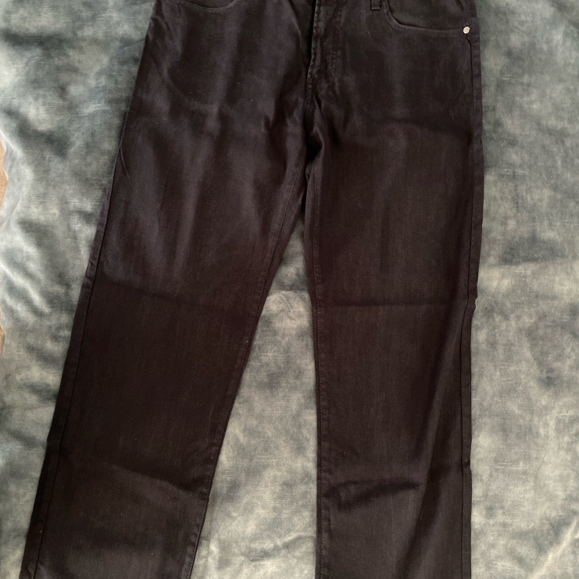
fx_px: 587
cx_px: 289
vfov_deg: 52.5
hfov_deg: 52.5
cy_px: 295
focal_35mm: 31
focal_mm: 4.25
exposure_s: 1/25
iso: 500
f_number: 1.8
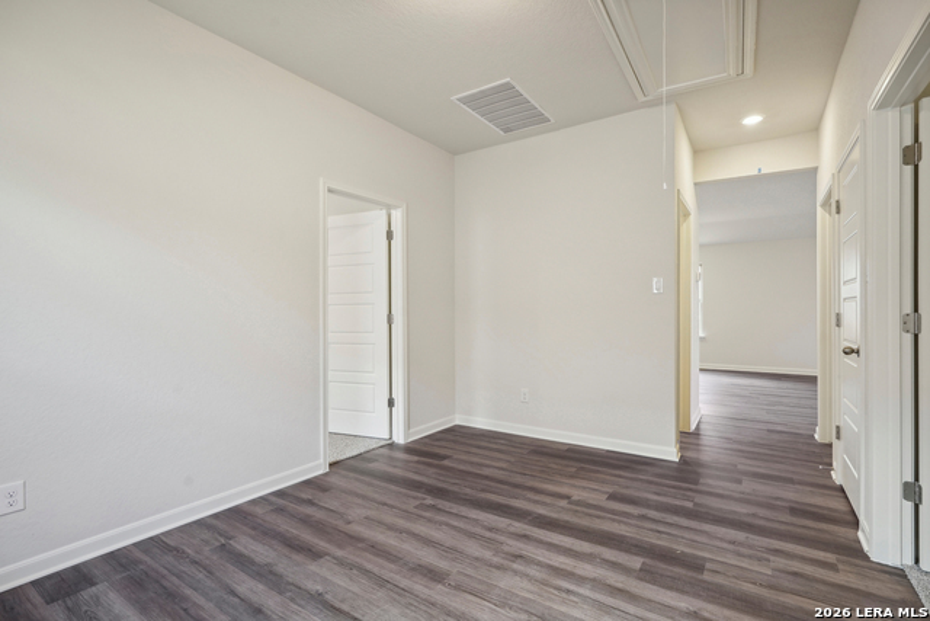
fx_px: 413
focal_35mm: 16
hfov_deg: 96.7
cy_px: 310
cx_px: 465
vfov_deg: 73.8
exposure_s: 1/20
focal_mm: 16
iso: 400
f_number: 8
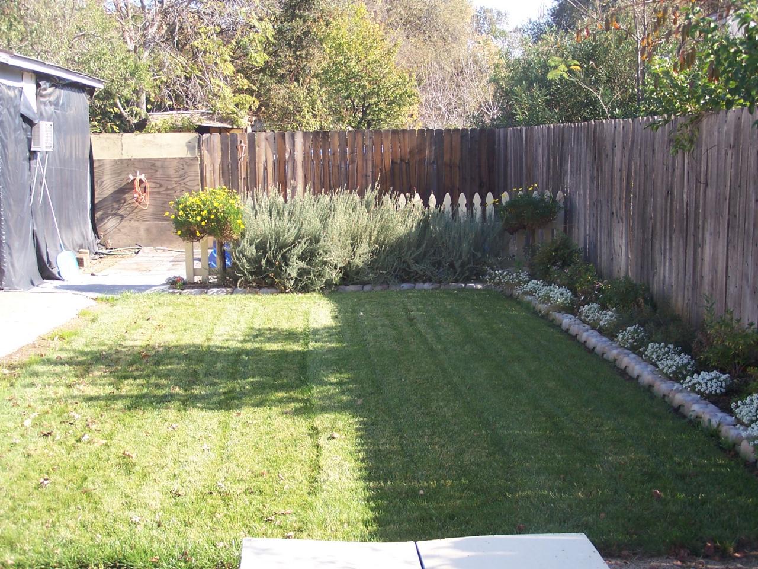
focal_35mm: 51
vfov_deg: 28.6
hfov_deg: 37.5
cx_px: 379
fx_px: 1117
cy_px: 284
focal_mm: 8.5
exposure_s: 1/250
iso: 80
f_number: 3
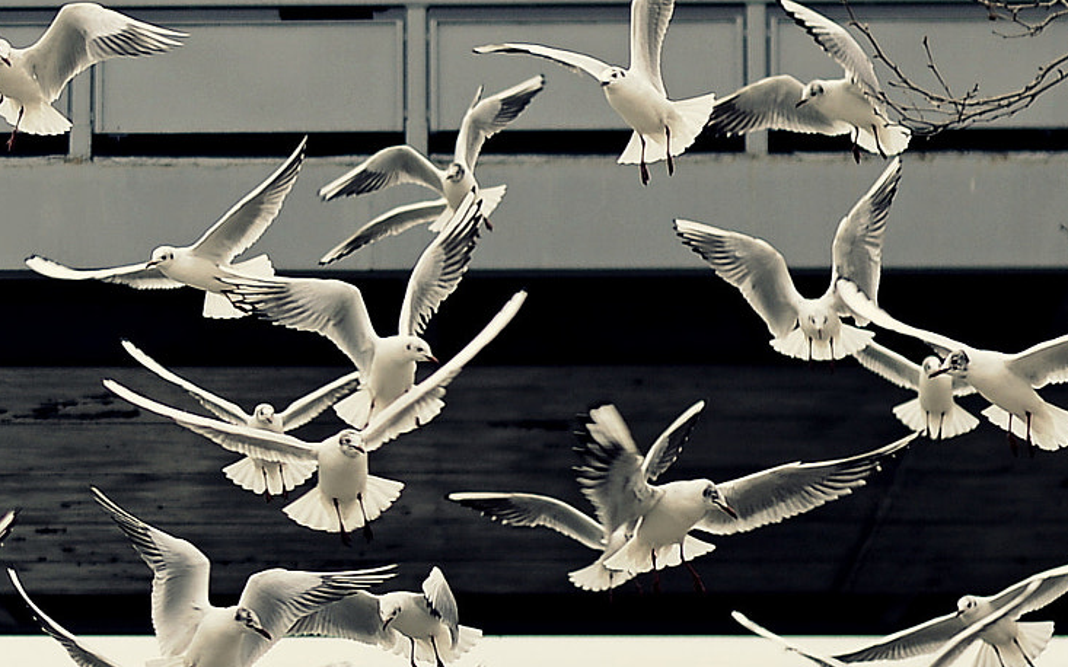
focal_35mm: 111
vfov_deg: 11.6
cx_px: 565
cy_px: 741
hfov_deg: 18.8
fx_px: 3231
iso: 100
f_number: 2.5
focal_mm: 50
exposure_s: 1/500
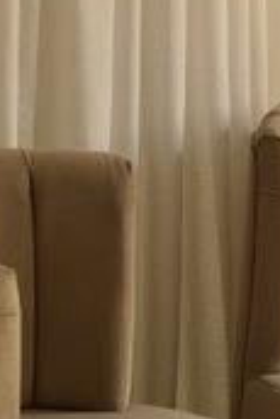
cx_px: 212
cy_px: 312
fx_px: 2128
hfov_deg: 7.5
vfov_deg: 11.2
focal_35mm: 183
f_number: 2.8
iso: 250
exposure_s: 1/100
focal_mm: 35
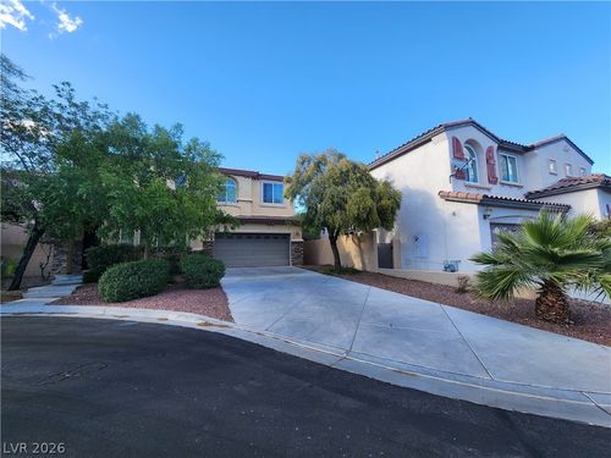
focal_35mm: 13
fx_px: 229
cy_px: 229
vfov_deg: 89.9
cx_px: 306
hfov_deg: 106.2
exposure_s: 1/484
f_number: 2.2
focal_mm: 2.2
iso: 50
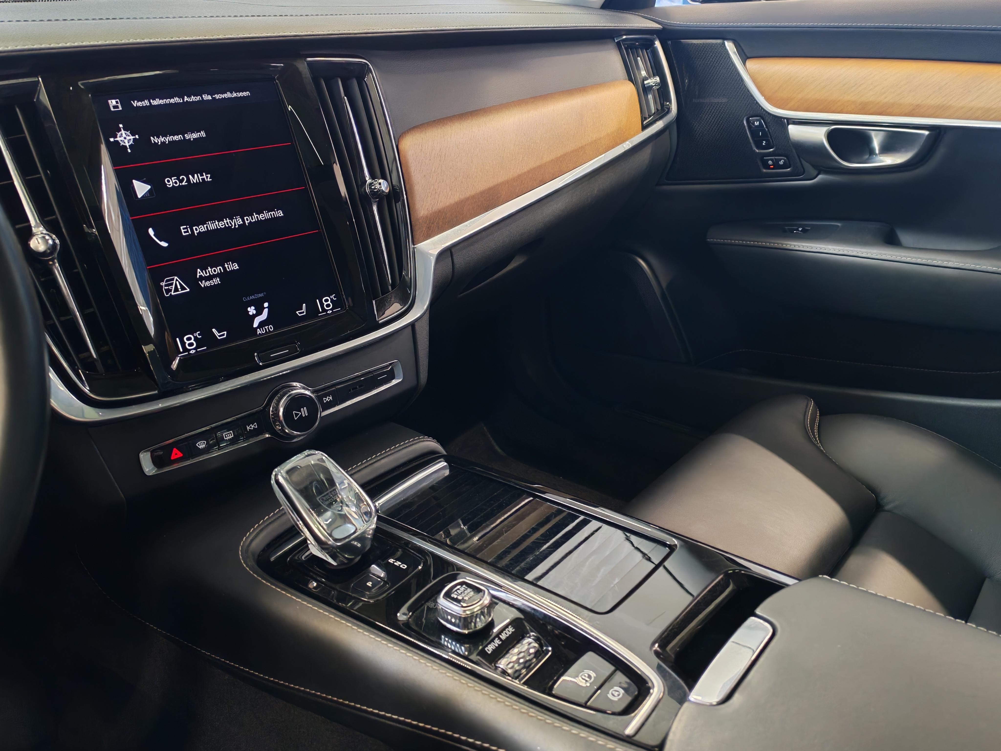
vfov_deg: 46.8
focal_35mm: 30
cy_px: 376
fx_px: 868
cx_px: 500
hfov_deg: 60.0
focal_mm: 6.12
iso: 834
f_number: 1.9
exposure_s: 1/50
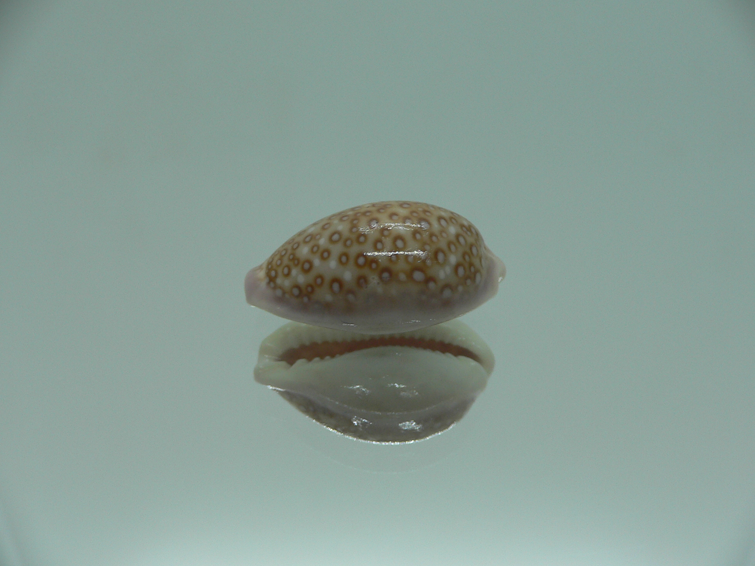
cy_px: 285
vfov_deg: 39.7
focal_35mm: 36
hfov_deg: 51.4
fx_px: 785
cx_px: 377
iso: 80
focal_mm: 4.6
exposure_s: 1/60
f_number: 2.8
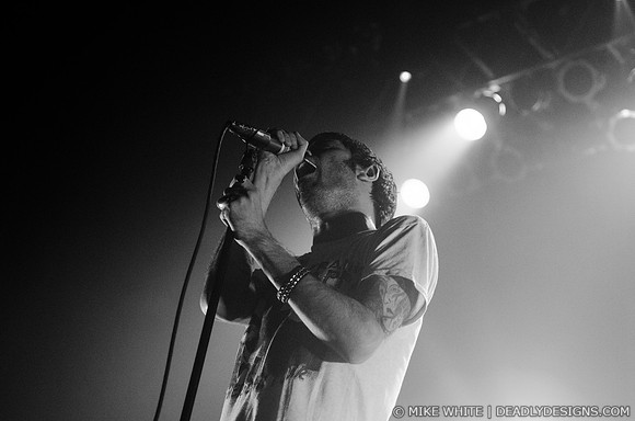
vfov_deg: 18.8
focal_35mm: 72
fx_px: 1267
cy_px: 210
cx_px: 318
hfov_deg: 28.1
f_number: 2.8
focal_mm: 48
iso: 2000
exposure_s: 1/160
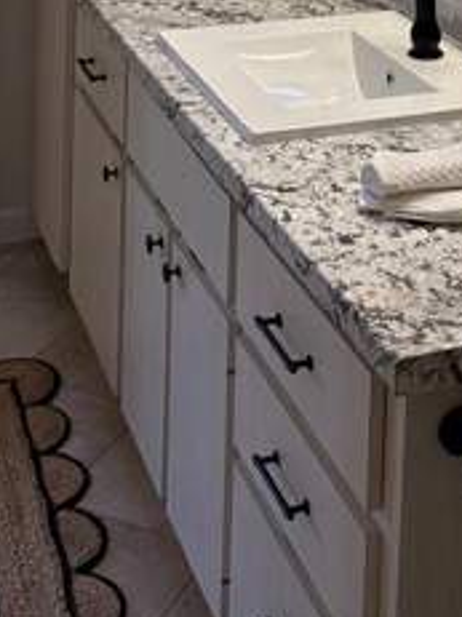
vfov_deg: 23.3
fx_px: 1282
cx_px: 331
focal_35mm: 72
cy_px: -224
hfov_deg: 20.3
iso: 125
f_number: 1.6
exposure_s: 1/131
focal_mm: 5.96
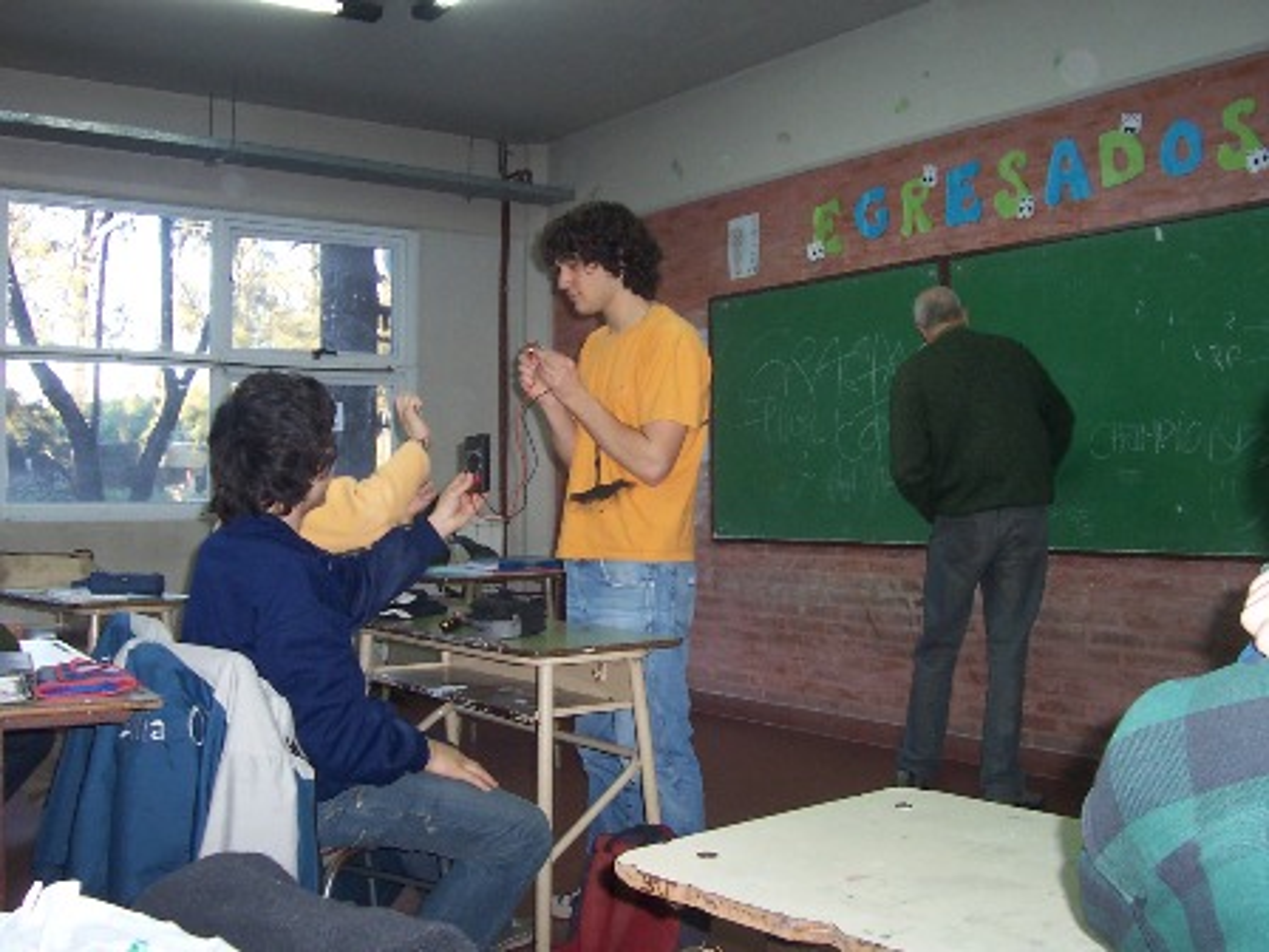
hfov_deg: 50.1
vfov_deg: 38.7
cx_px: 634
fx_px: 1356
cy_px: 476
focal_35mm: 37
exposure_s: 1/60
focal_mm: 5.6
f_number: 2.8
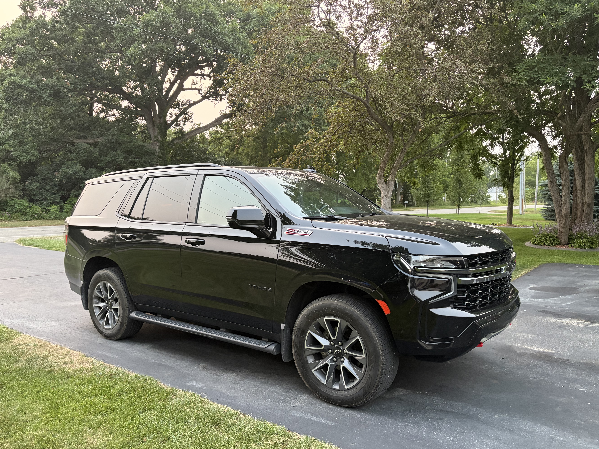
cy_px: 236
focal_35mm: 28
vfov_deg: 49.7
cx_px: 289
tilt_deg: -4.0
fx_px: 485
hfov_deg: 63.4
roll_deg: +0.2
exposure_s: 1/60
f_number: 1.6
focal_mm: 5.96
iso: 320
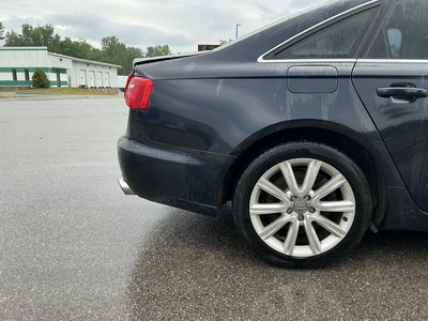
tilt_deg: -7.8
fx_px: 346
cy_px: 160
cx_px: 214
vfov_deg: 49.7
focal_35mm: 28
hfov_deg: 63.4
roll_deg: -0.4
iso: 25
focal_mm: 3
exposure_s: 1/346
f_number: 1.8
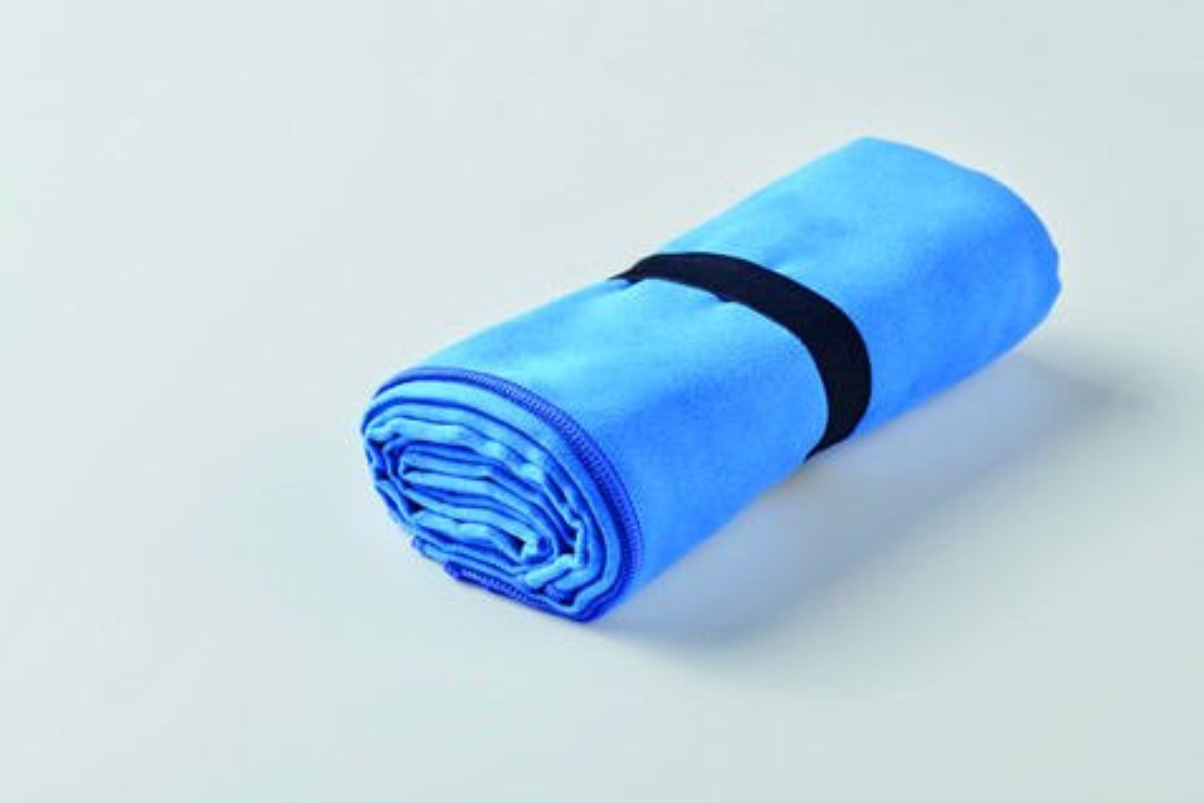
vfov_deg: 13.0
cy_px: 402
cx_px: 602
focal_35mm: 105
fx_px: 3513
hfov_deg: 19.5
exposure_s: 1/125
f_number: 18
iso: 64
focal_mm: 105
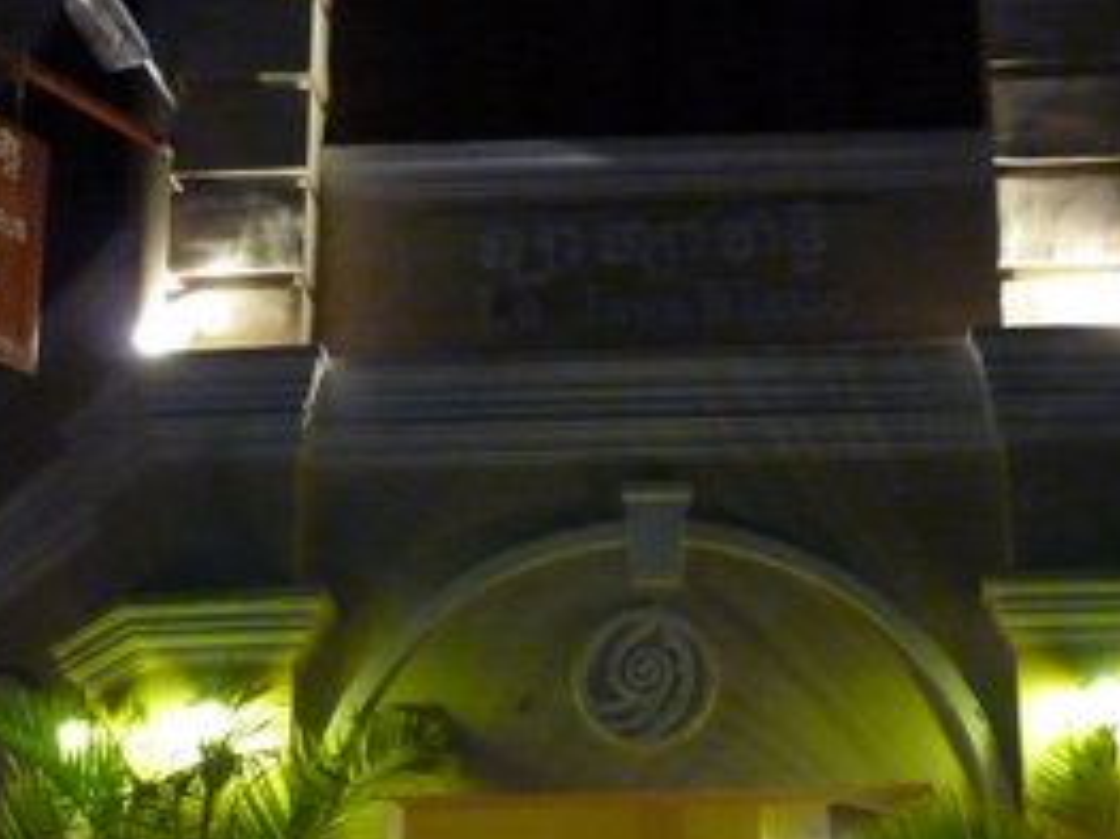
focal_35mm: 57
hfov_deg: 33.7
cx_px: 673
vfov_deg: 25.0
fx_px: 1843
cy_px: 715
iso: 800
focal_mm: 4.5
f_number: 3.3
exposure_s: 1/6
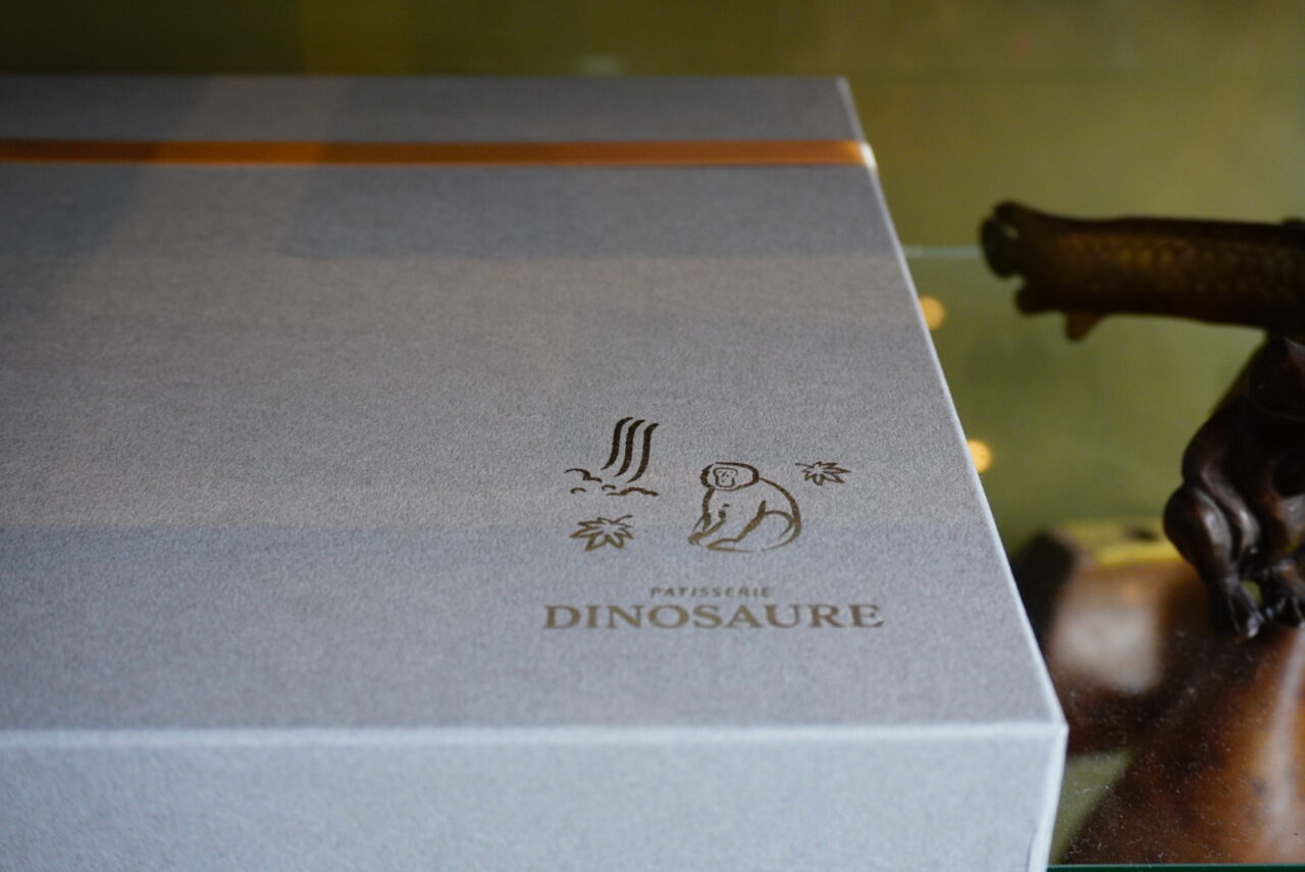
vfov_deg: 31.9
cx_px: 652
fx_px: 1523
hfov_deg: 46.4
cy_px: 436
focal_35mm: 42
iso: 800
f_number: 5.6
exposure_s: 1/80
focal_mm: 28
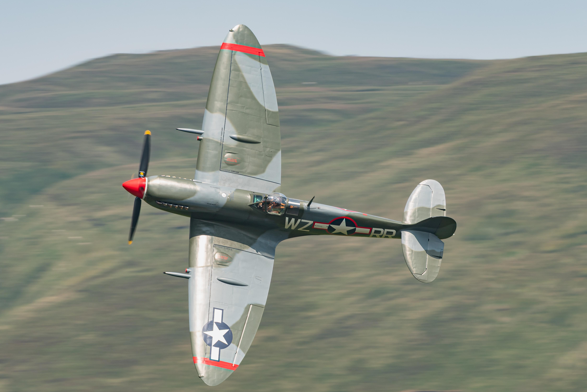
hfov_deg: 3.1
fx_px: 10940
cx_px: 287
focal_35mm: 671
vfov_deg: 2.0
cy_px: 213
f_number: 7.1
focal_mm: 360
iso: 100
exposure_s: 1/200
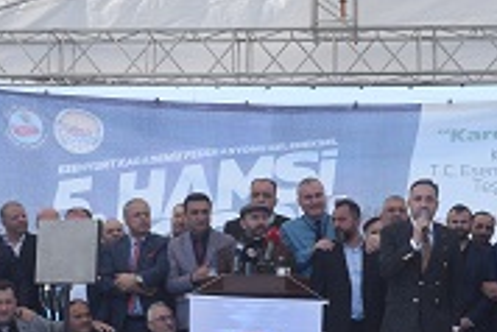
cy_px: 254
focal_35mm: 101
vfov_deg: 13.5
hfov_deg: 20.1
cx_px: 369
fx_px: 1395
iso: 200
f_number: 8
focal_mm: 20
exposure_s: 1/250
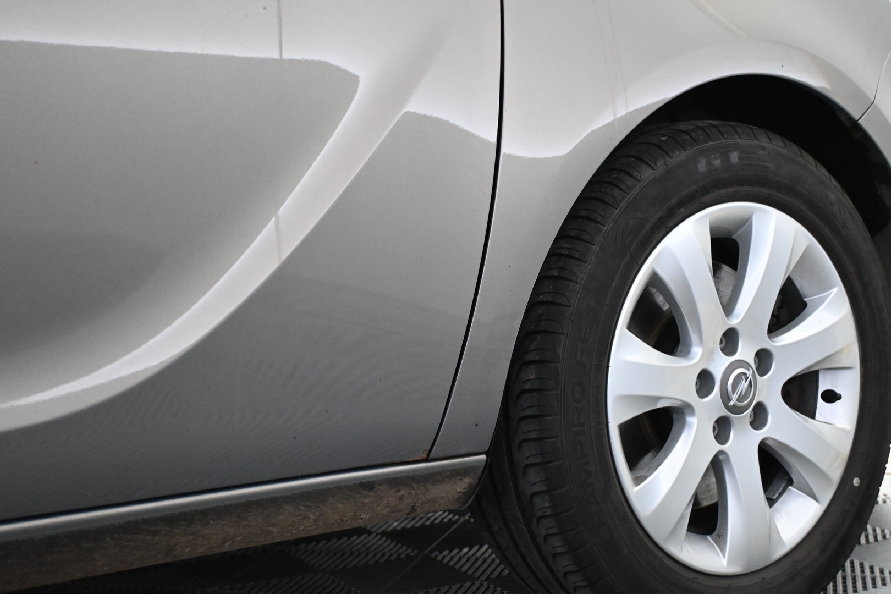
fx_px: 1225
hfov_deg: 40.0
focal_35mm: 50
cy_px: 297
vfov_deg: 27.3
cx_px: 446
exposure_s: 1/60
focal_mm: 33
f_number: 5
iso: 3200
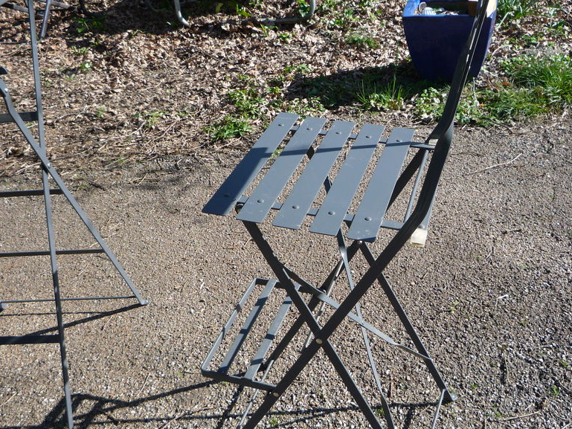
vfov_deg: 36.8
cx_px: 327
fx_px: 645
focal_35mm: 39
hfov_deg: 47.7
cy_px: 240
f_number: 4
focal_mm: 5.2
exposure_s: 1/320
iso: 100
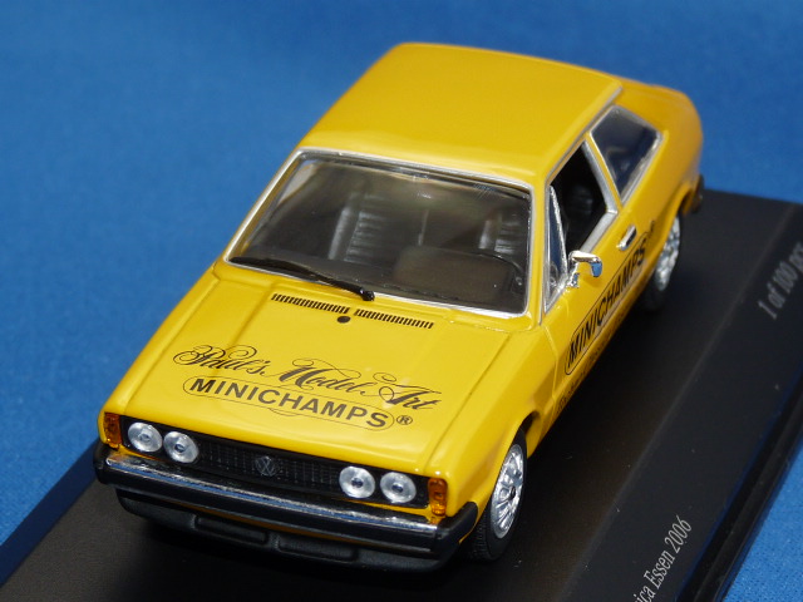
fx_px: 3317
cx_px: 402
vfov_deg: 10.4
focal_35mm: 143
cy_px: 301
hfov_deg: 13.8
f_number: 3.4
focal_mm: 14.4
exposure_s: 1/40
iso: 100
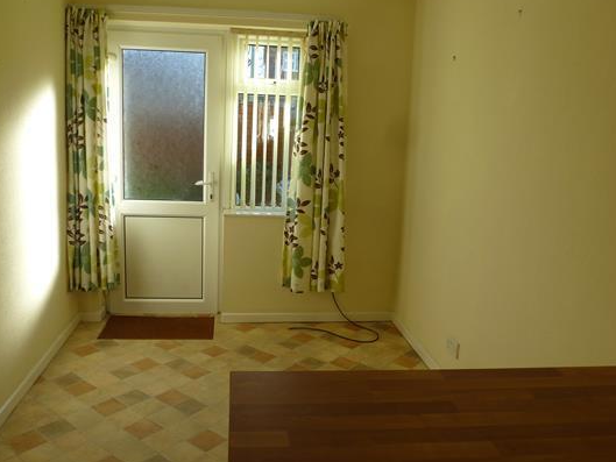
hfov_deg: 61.6
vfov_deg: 48.2
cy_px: 227
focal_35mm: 29
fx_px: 516
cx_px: 292
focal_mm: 4.3
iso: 100
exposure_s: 1/160
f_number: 4
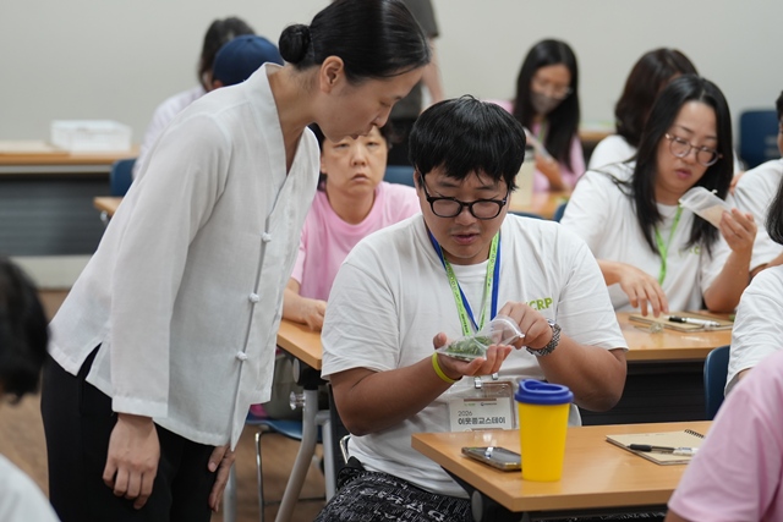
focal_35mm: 109
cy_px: 261
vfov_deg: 12.6
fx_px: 2371
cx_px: 392
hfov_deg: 18.8
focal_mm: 73
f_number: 2.5
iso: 500
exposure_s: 1/160
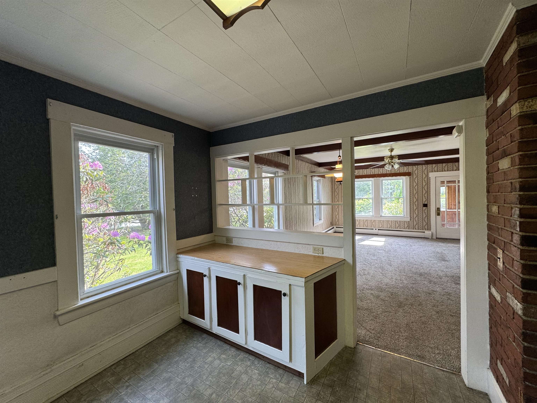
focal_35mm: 14
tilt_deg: -0.9
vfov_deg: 85.7
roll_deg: +1.6
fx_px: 217
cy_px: 202
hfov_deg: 102.1
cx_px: 268
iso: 125
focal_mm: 2.22
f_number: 2.2
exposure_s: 1/120
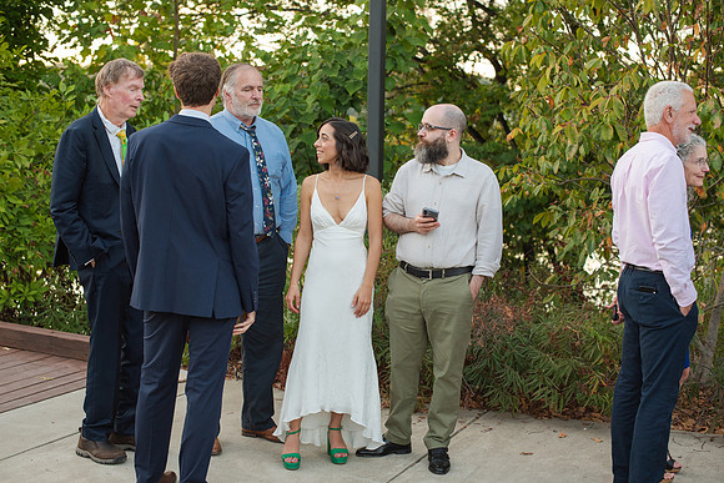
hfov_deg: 38.5
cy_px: 242
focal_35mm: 51
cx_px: 362
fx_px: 1035
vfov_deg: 26.3
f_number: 4
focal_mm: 50
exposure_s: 1/400
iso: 800
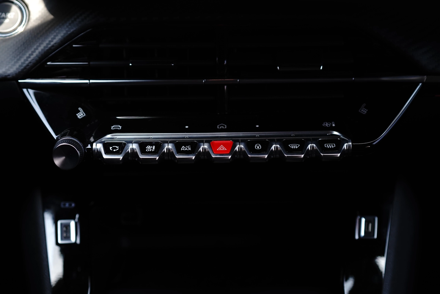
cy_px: 147
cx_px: 220
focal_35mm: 101
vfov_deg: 13.6
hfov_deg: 20.2
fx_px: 1234
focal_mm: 101
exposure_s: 1/400
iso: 1000
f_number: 4
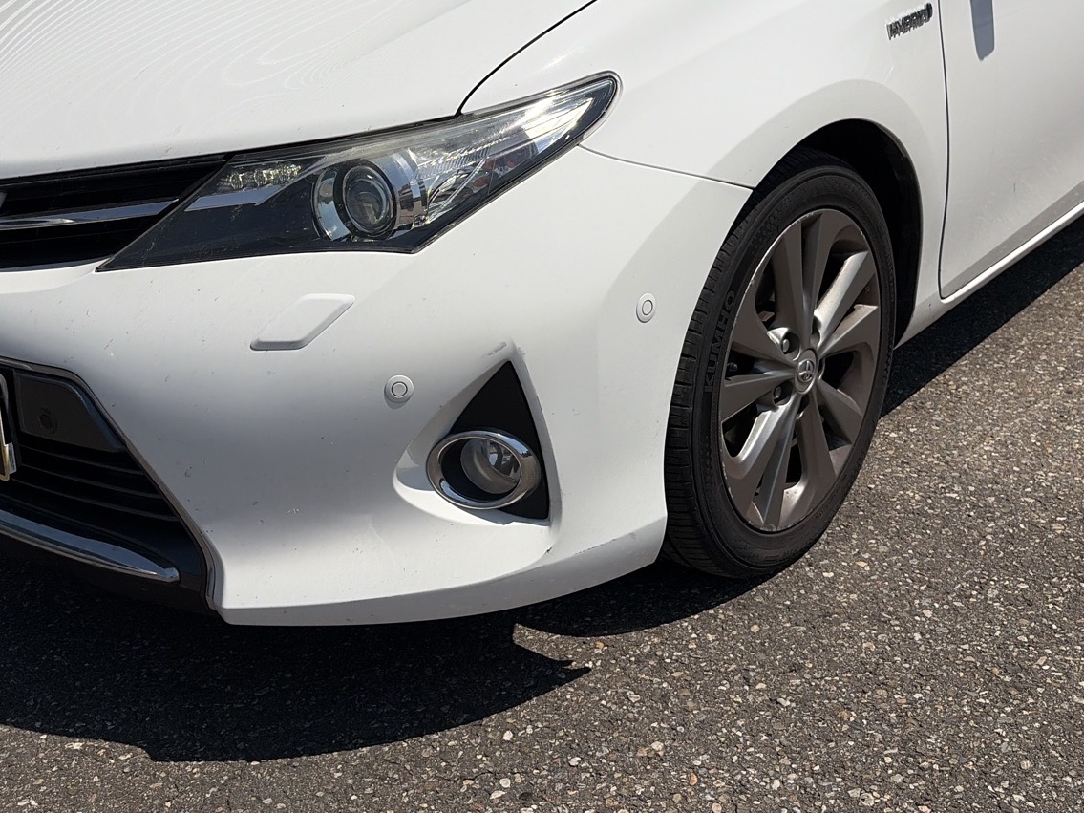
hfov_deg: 42.9
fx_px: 1378
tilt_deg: -14.9
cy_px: 187
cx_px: 489
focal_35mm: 44
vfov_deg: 32.2
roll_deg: +3.2
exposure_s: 1/11905
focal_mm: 5.96
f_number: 1.6
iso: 50
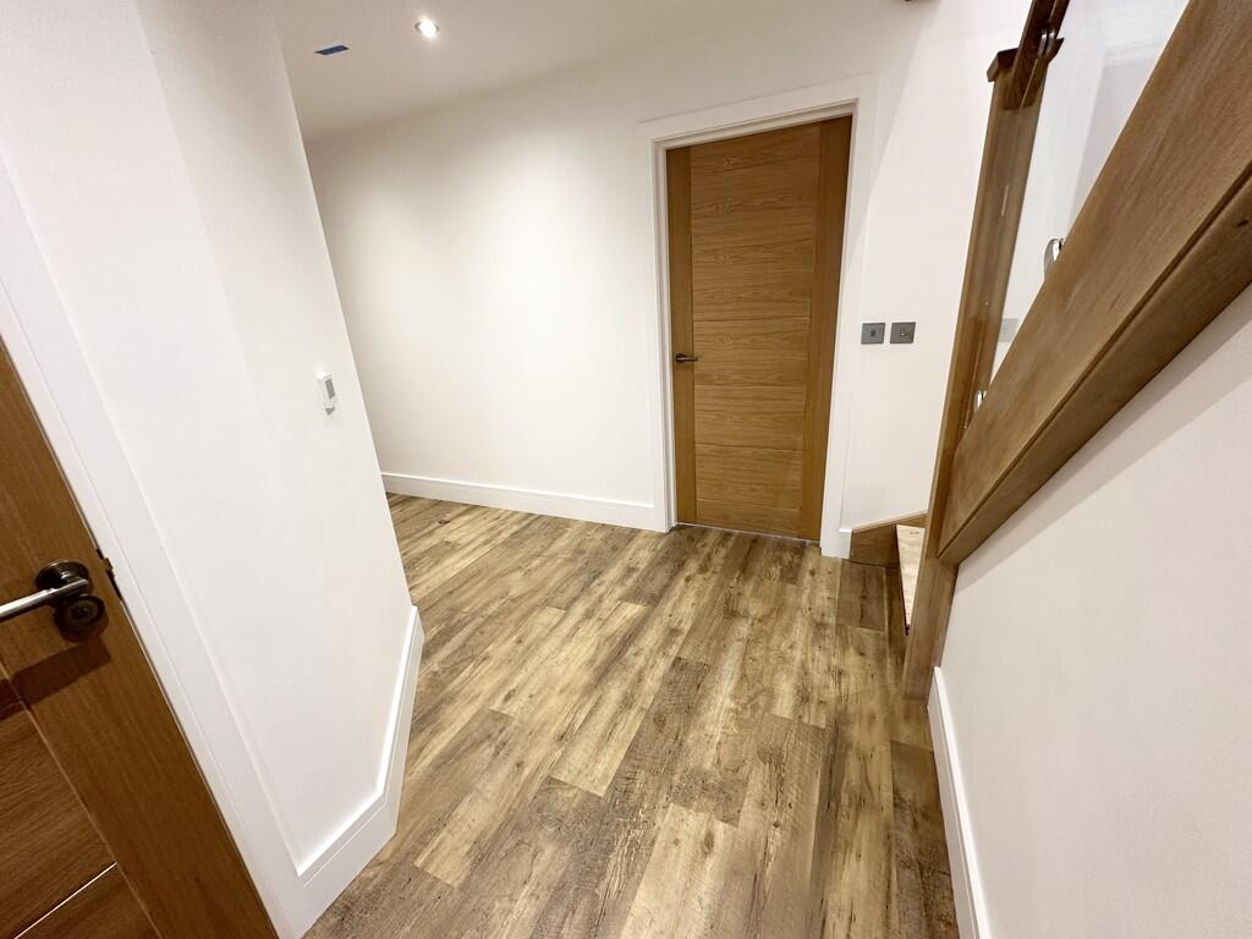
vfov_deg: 85.7
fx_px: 506
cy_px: 470
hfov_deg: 102.1
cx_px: 626
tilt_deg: -19.0
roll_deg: +4.0
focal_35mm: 14
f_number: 2.2
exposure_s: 1/50
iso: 160
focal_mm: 2.22
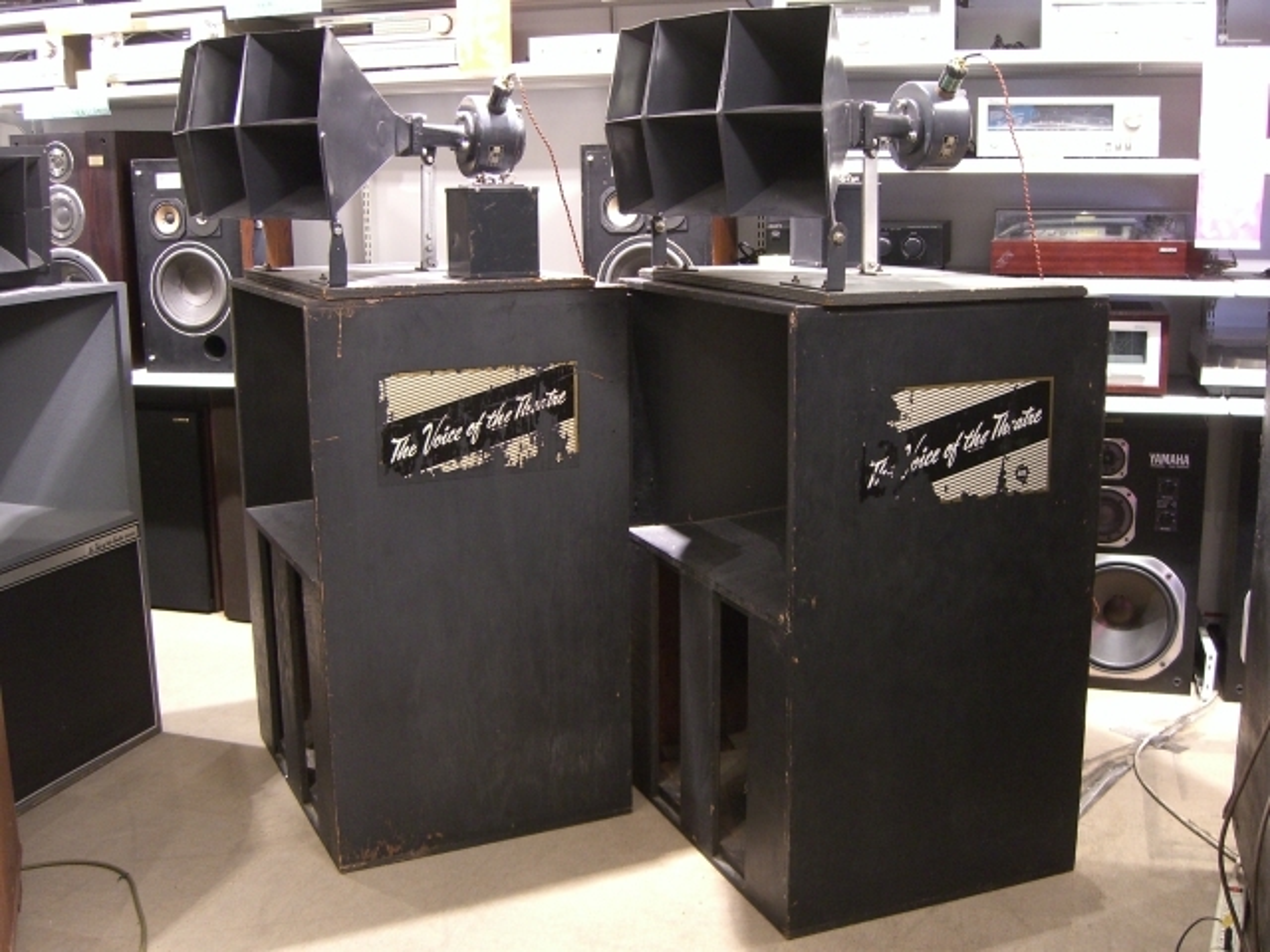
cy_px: 476
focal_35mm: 38
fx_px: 1394
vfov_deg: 37.7
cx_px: 635
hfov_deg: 49.0
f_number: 2.8
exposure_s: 1/5
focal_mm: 7.9
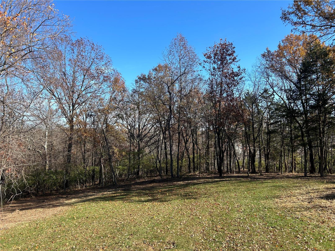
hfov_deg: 67.3
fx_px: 252
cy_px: 126
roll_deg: +2.1
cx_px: 168
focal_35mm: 26
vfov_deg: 53.1
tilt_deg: +0.9
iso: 50
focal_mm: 5.7
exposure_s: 1/1645
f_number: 1.5
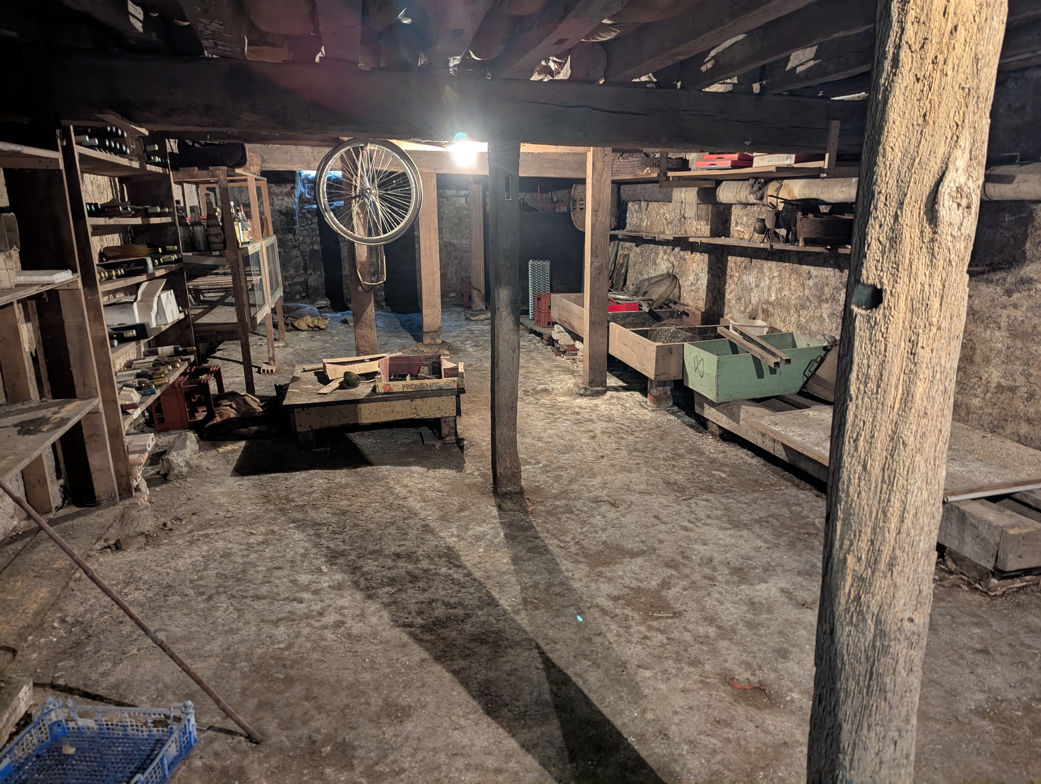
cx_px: 520
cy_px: 392
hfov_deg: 71.5
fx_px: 723
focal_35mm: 24
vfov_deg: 56.9
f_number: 1.85
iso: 1930
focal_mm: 6.81
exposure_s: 1/33.3
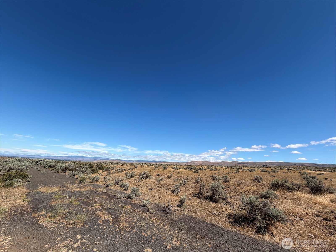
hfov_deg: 102.1
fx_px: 136
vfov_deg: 85.7
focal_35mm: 14
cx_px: 168
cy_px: 126
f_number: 2.2
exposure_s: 1/901
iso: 20
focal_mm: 2.22
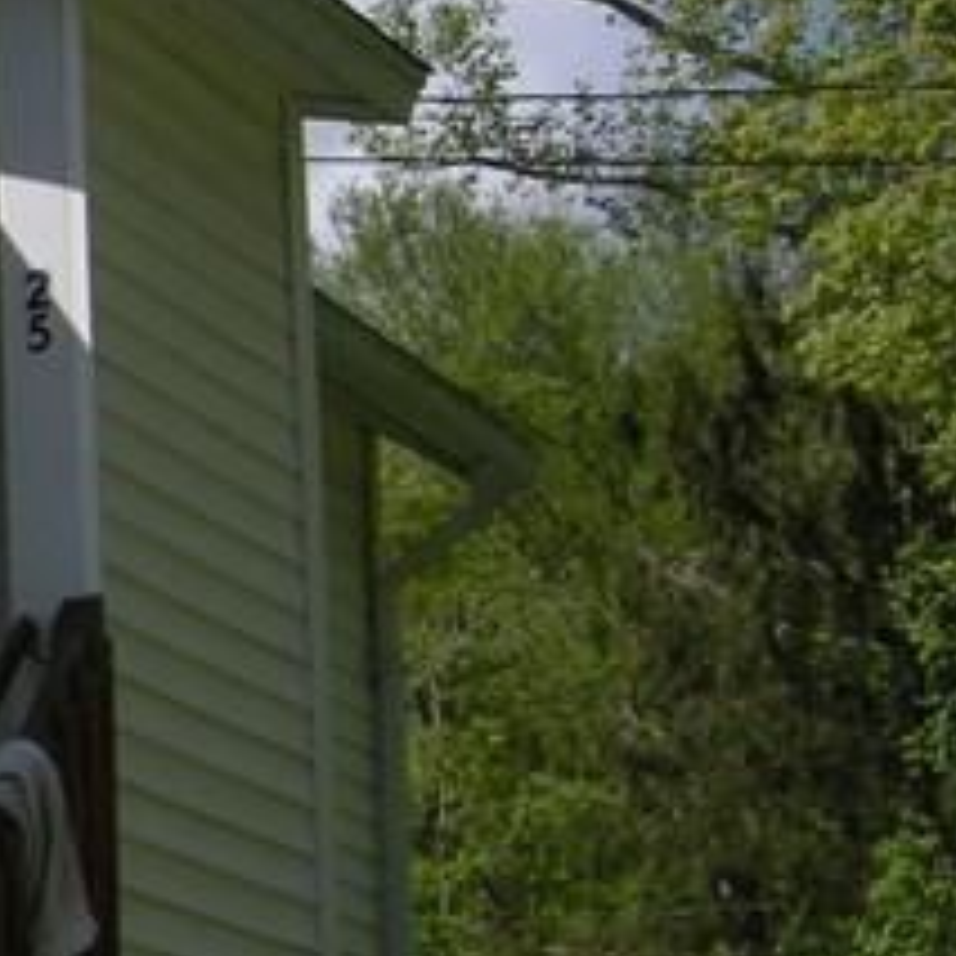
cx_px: -943
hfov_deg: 10.5
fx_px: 4781
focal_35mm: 153
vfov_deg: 11.4
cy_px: 772
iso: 64
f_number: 6.1
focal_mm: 7.5
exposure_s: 1/301
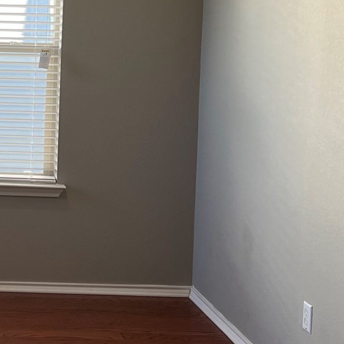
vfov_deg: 19.7
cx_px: -97
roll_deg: -1.2
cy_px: 19
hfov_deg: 18.8
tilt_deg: -1.7
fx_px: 967
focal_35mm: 86
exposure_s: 1/120
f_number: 1.5
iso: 80
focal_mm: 5.7
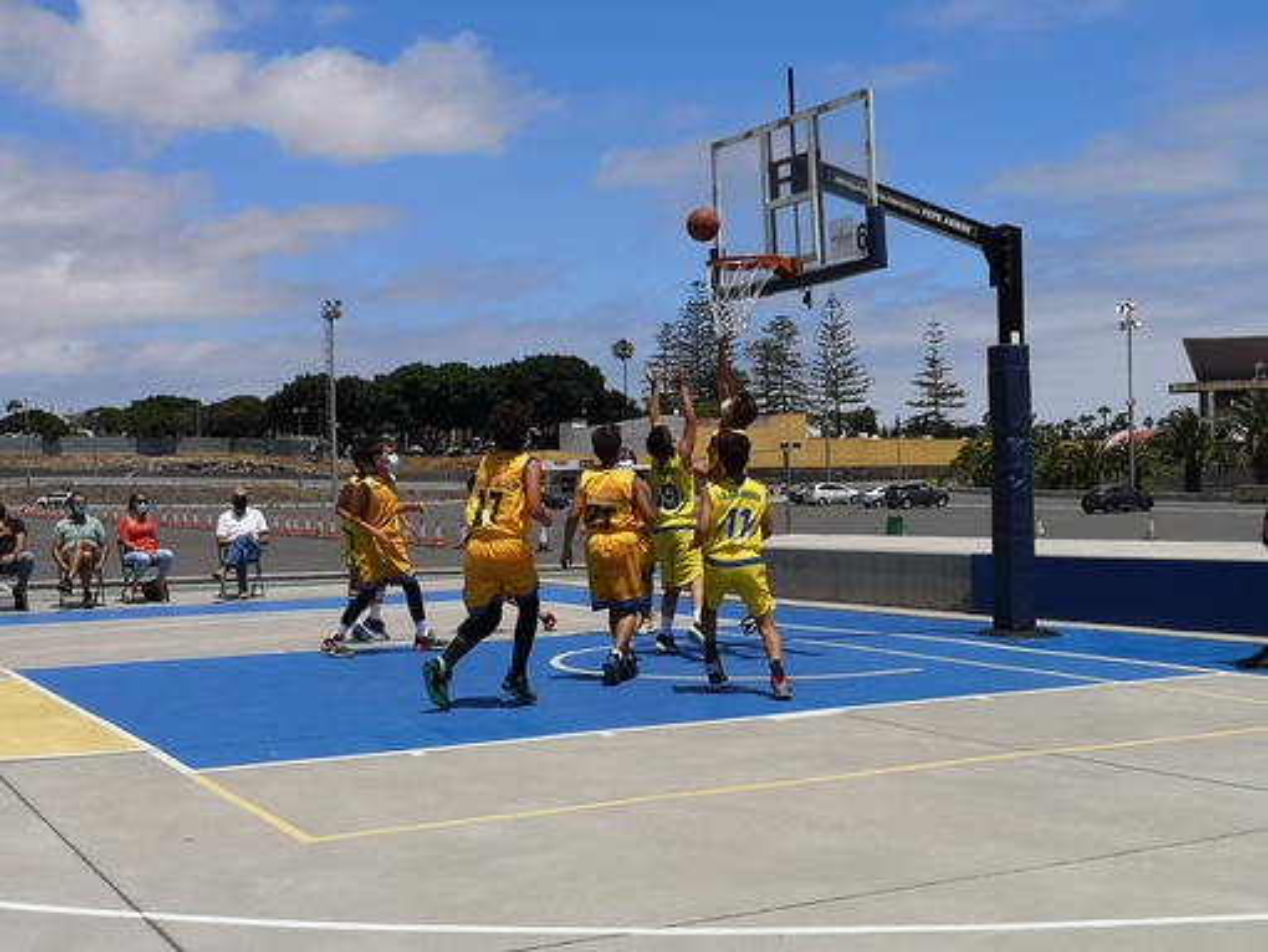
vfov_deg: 32.2
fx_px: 1649
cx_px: 634
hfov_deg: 42.1
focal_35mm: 45
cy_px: 476
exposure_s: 1/3559
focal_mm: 5.58
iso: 50
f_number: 1.8
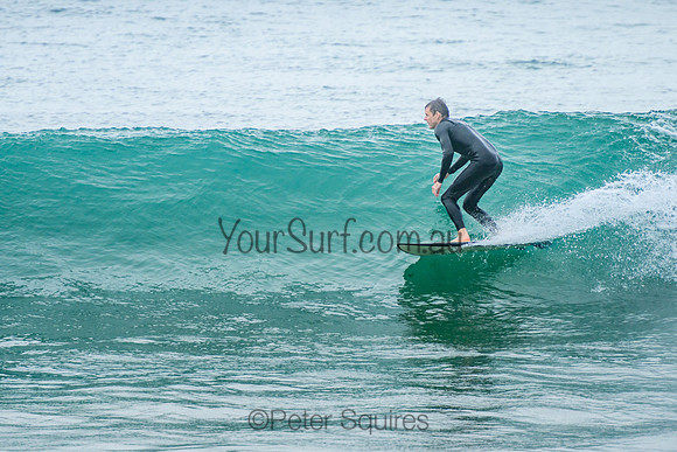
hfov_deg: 3.7
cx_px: 373
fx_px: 10351
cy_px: 166
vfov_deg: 2.5
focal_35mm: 550
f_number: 5.6
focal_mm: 400
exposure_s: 1/2000
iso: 360
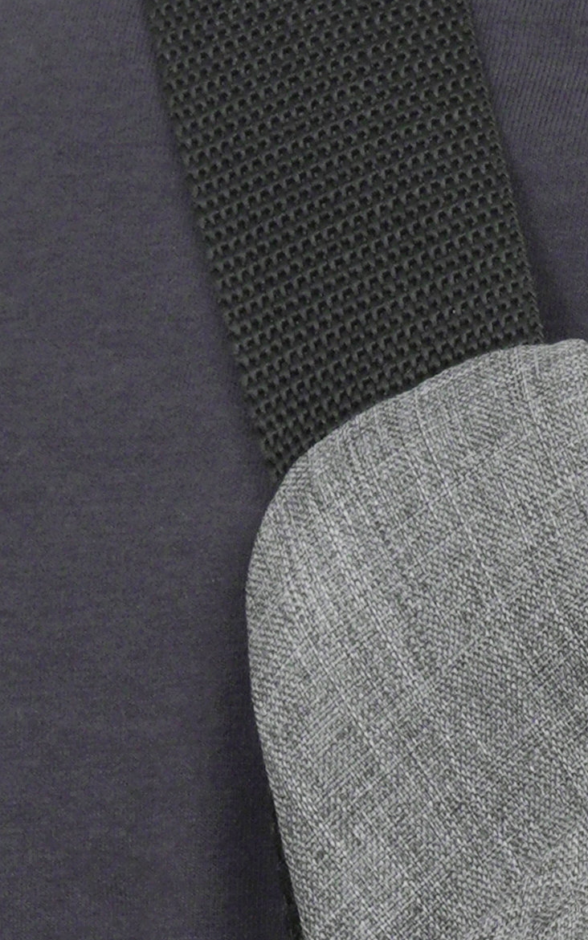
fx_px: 6691
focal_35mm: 261
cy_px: 1748
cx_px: 1311
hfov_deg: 4.9
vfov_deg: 7.8
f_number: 14
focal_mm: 50
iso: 800
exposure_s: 1/160
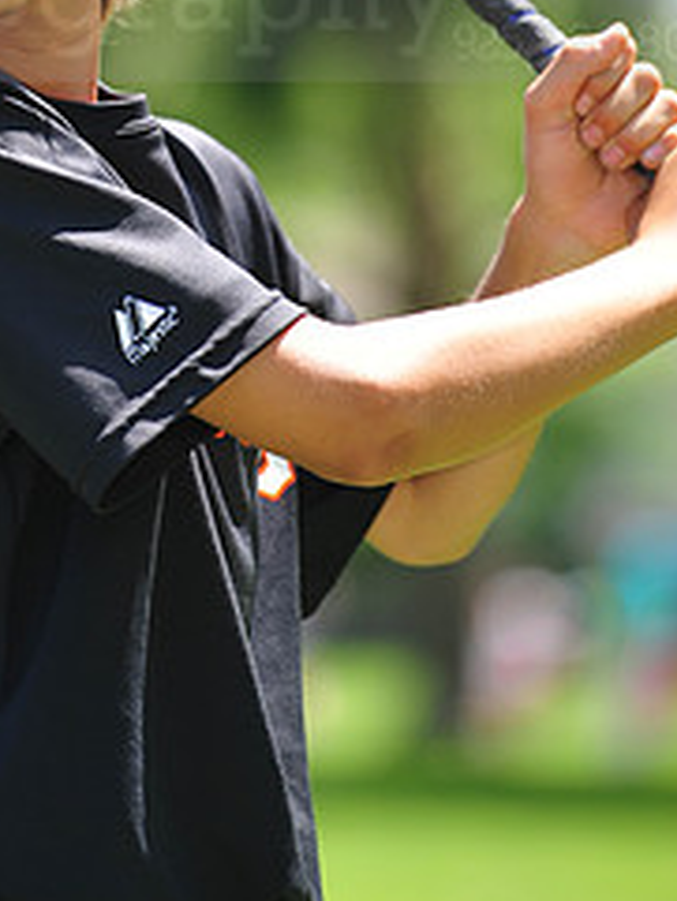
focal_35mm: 462
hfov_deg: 3.2
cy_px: -37
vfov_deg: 4.3
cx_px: -30
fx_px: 12037
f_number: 4.5
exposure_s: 1/500
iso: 200
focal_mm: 200
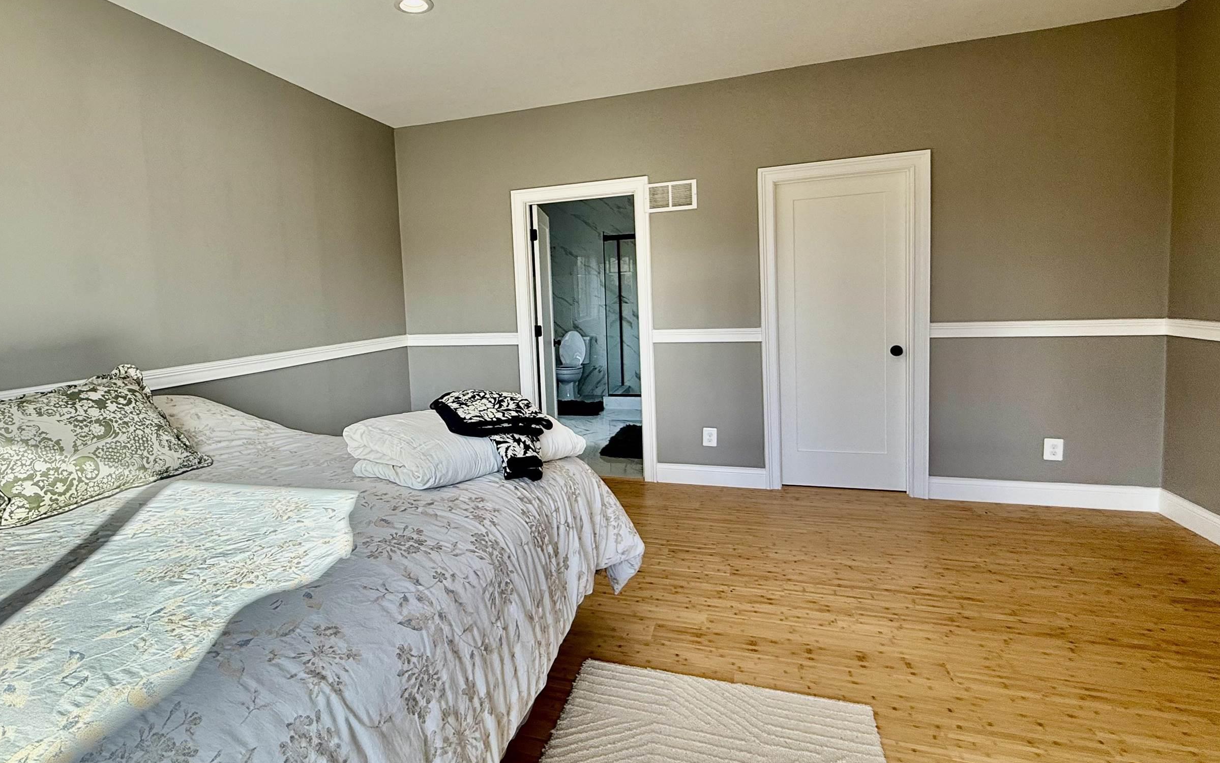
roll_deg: +2.6
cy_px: 345
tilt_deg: -4.4
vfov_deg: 62.1
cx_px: 525
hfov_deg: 87.4
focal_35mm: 19
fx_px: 632
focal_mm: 2.22
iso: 64
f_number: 2.2
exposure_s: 1/131
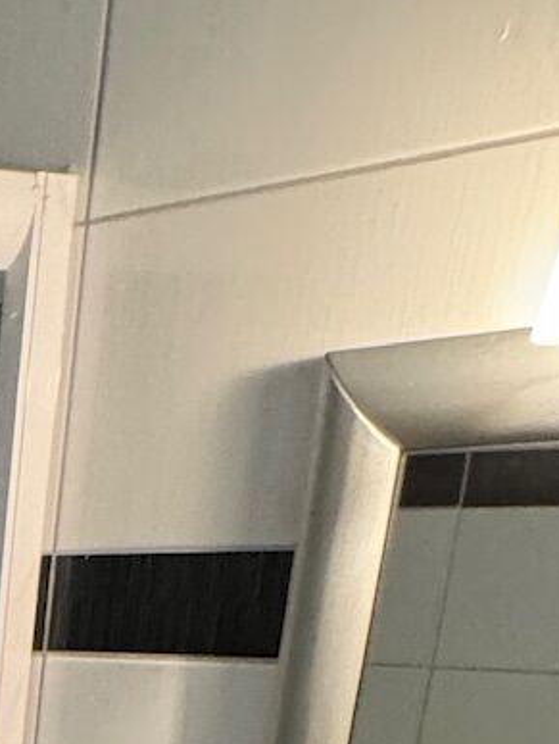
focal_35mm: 74
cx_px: -505
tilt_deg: -29.6
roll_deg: +3.5
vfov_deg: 19.1
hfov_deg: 16.2
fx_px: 1591
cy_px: 1382
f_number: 2.2
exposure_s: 1/50
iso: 640
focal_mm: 2.22
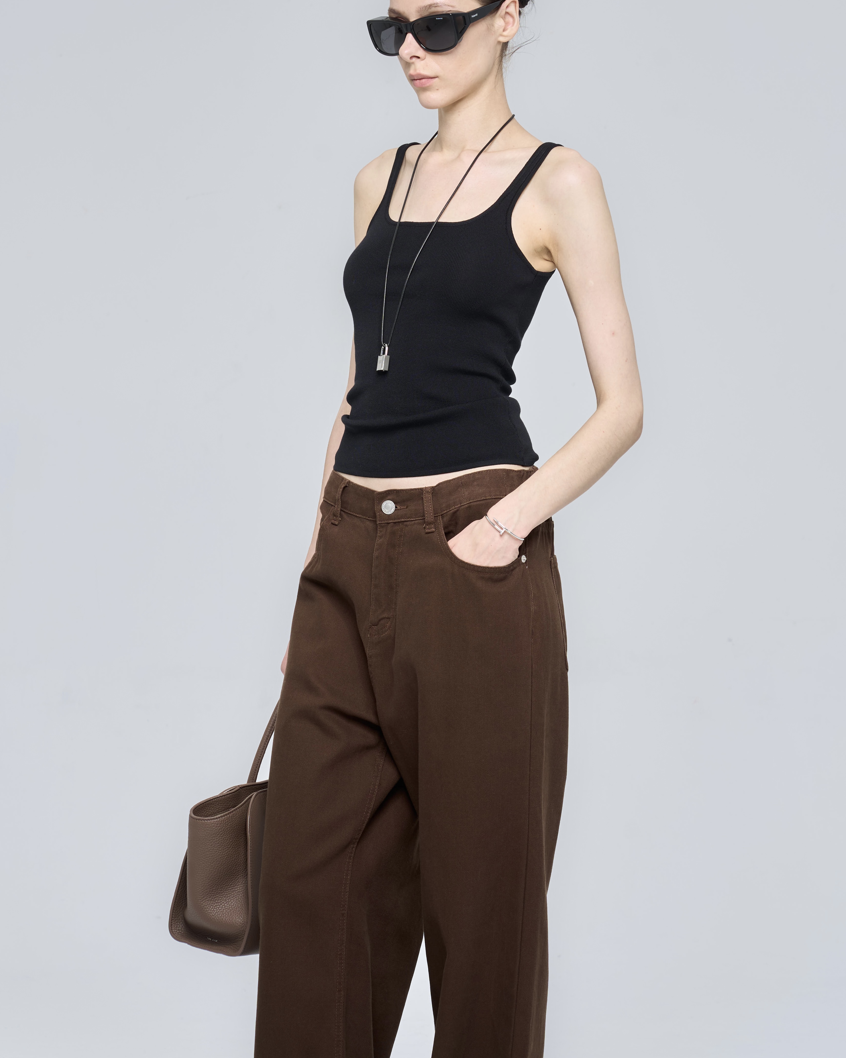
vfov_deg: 17.0
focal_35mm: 113
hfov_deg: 13.6
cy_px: 601
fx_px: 3537
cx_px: 433
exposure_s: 1/125
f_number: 8
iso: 200
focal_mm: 85
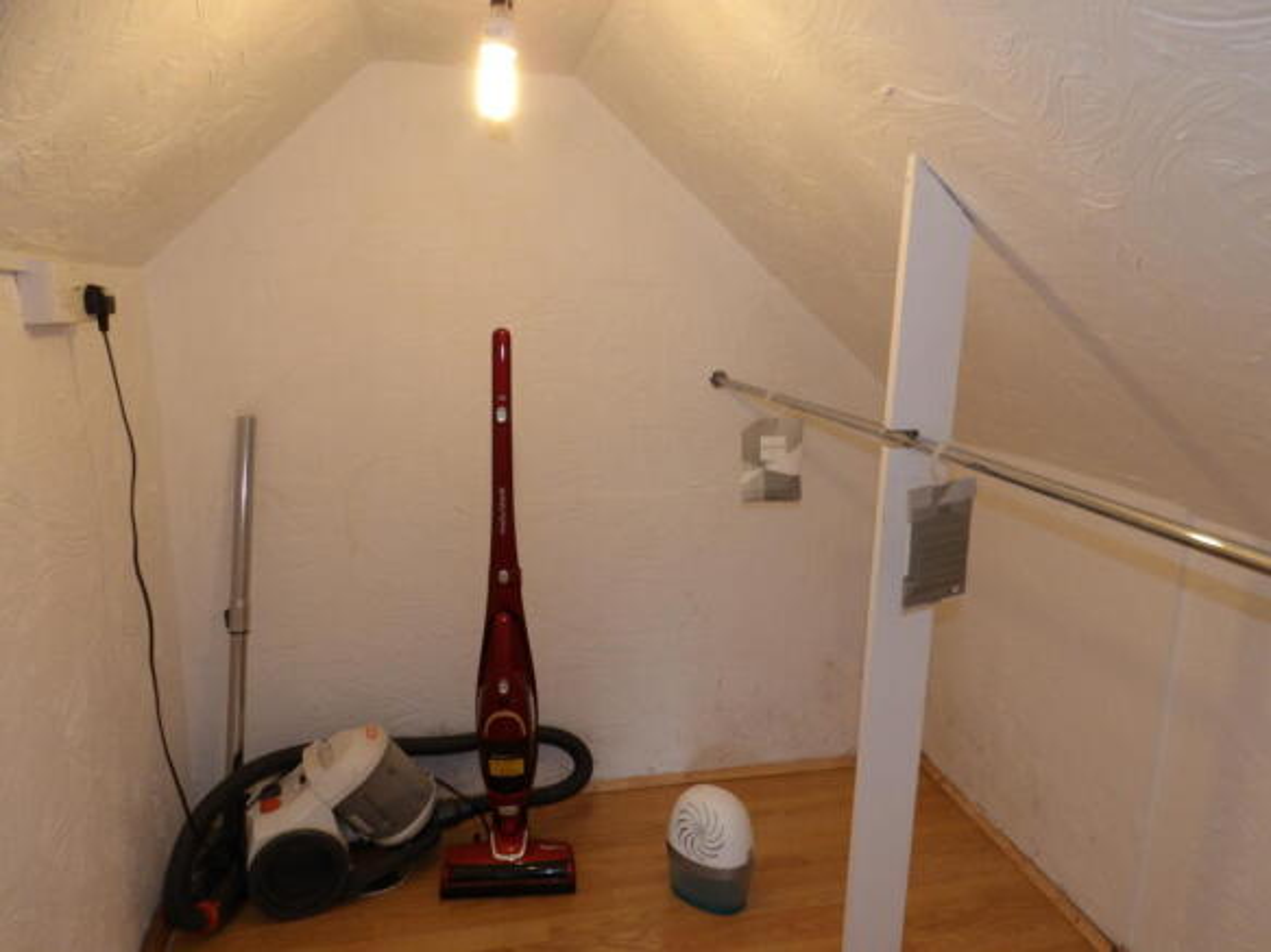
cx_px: 636
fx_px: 881
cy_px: 476
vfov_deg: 56.8
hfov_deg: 71.6
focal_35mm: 24
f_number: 4.1
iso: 200
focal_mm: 4.3
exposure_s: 1/15
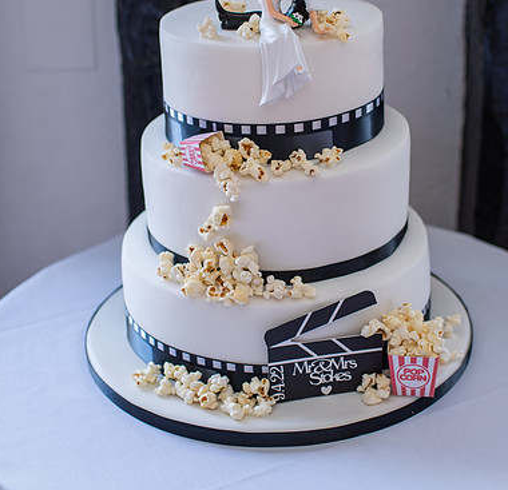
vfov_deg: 26.0
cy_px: 192
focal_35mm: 65
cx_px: 279
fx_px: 1061
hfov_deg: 26.9
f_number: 2.5
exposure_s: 1/100
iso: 160
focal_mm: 35
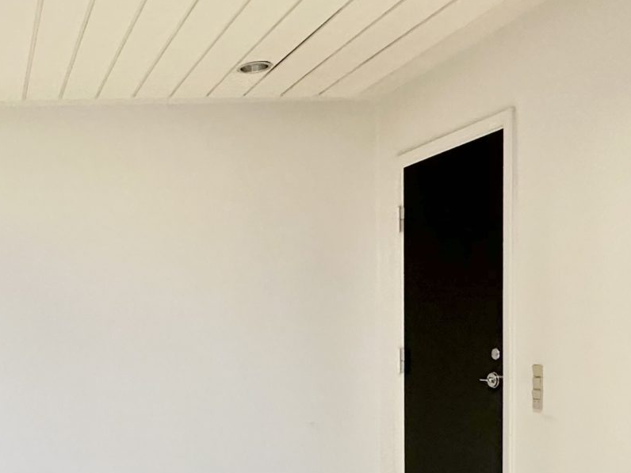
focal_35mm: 45
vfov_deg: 31.7
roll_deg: +0.2
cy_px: 339
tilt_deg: -1.1
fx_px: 820
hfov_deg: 36.4
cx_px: -44
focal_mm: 2.22
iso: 200
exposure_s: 1/100
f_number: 2.2
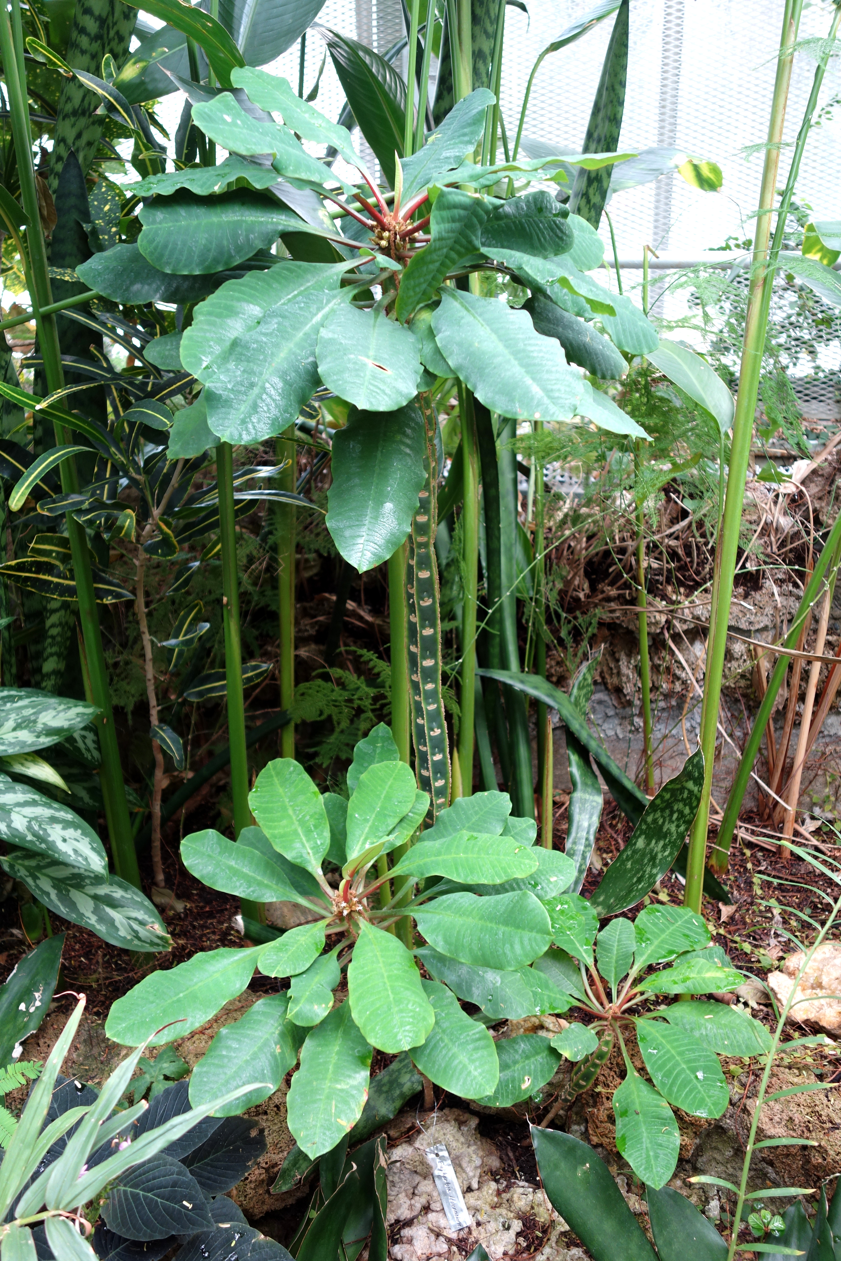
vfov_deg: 57.2
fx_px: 1156
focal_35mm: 33
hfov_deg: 40.0
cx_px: 420
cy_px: 630
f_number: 2.5
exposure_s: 1/40
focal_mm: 12.32
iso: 200
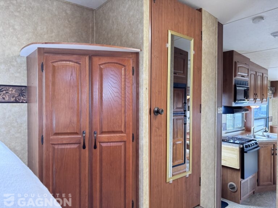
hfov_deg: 71.6
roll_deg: +0.7
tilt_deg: -1.8
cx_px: 139
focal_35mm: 24
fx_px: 193
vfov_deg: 56.8
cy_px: 104
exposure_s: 1/60
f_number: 1.78
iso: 640
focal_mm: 6.76
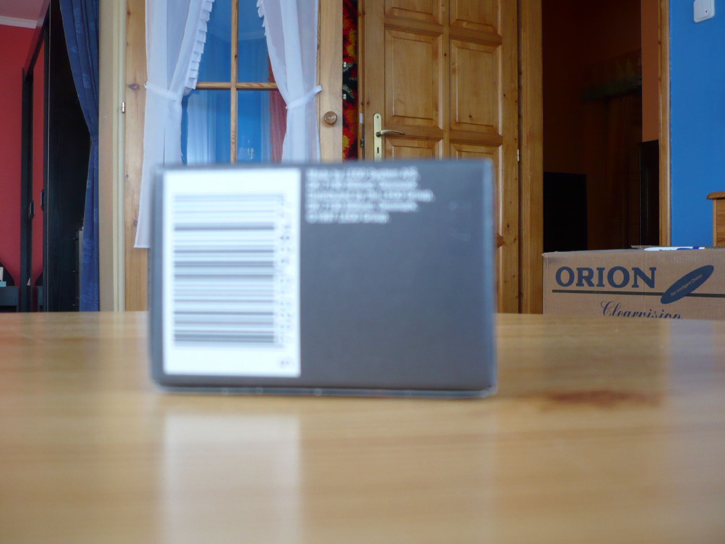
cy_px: 278
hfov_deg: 51.4
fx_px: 754
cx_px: 356
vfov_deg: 39.7
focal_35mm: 36
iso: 100
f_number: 2.8
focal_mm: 5.8
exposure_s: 1/25
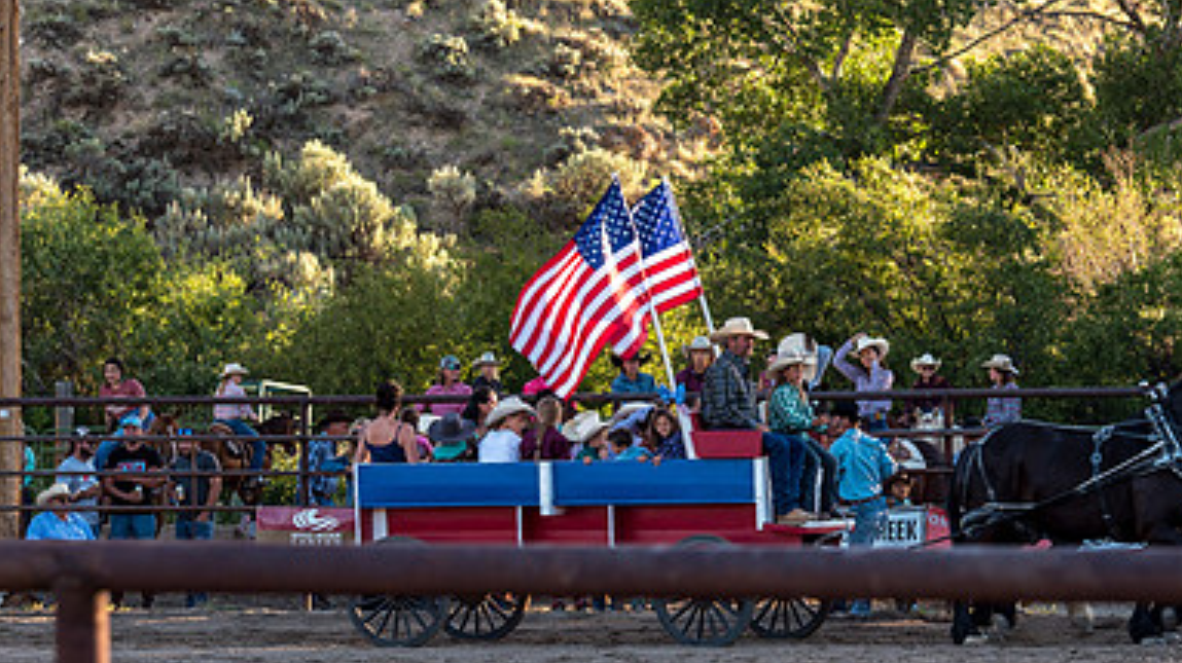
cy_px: 363
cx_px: 771
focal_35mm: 221
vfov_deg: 5.5
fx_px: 6923
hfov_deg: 9.8
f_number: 7.1
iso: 100
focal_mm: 122
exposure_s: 1/125
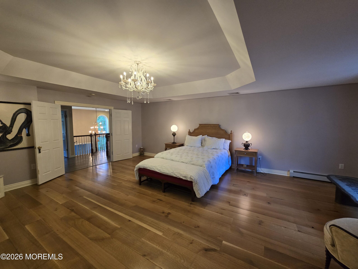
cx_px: 179
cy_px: 134
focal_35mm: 13
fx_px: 134
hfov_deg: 106.2
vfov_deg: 89.9
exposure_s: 1/60
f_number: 2.2
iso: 200
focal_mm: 2.2
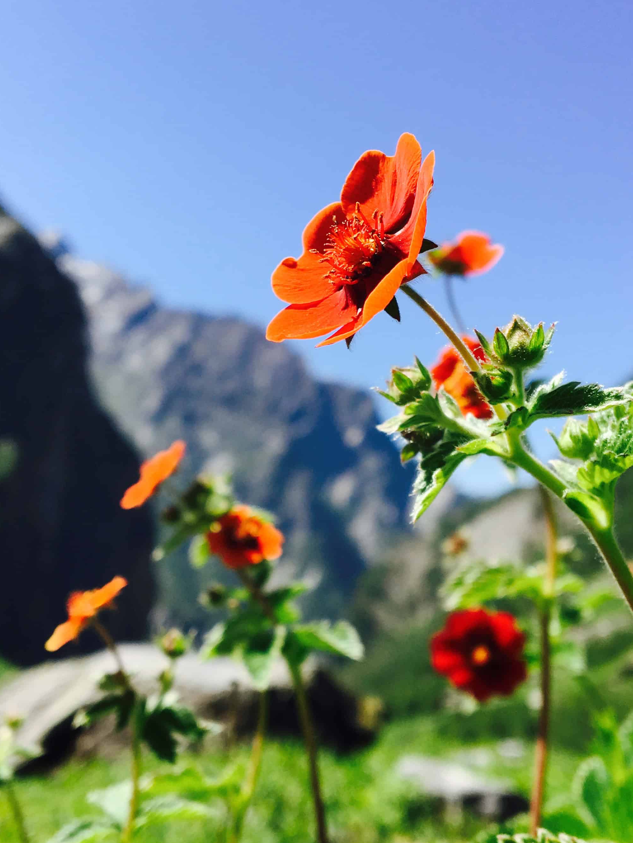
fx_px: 1073
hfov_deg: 32.9
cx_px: 286
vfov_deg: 42.9
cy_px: 457
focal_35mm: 44
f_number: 2.2
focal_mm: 4.2
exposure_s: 1/1304
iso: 25
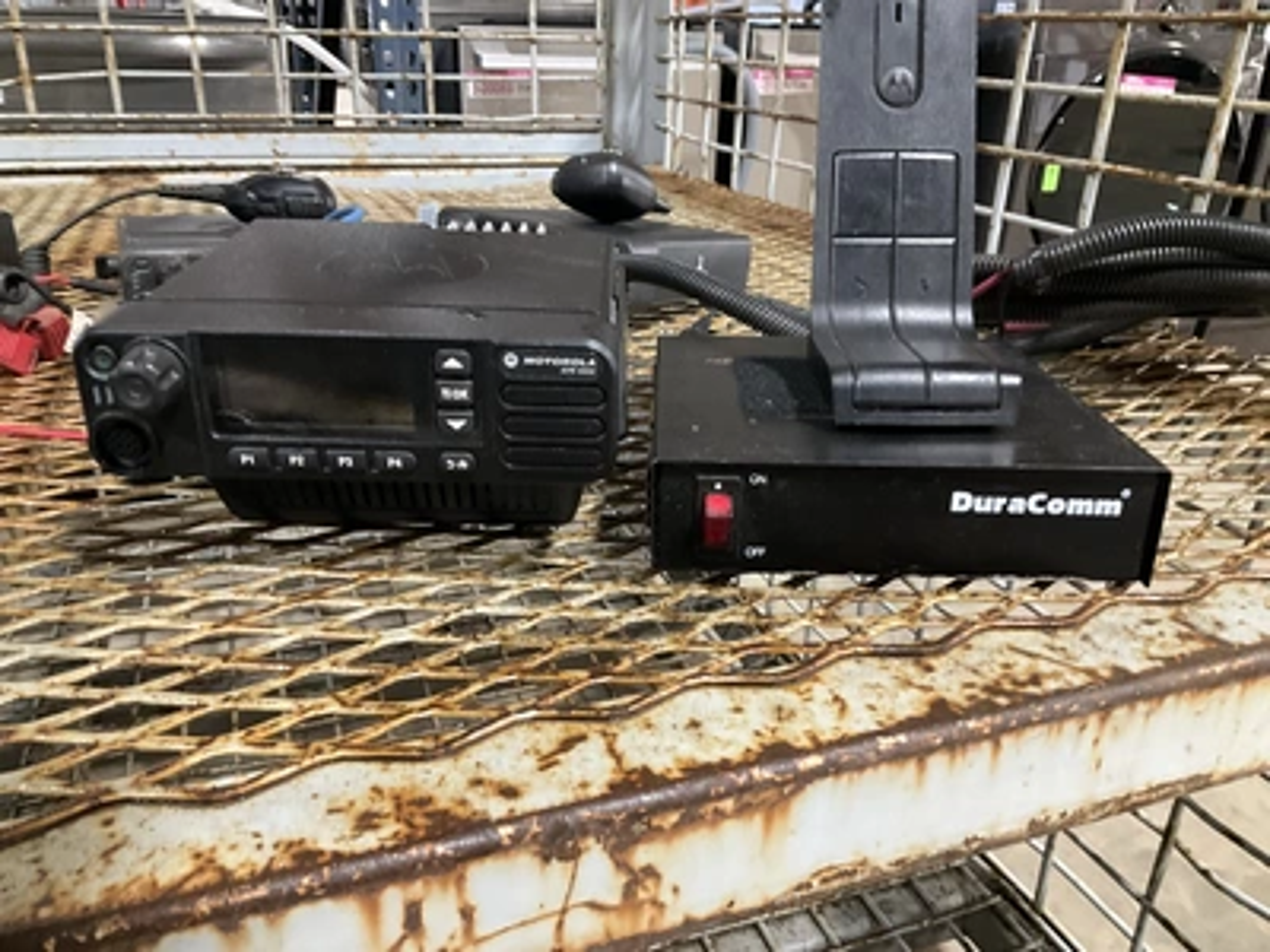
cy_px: 476
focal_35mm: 29
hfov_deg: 61.7
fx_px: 1064
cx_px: 635
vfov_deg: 48.2
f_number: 1.8
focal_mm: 3
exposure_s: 1/40
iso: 250
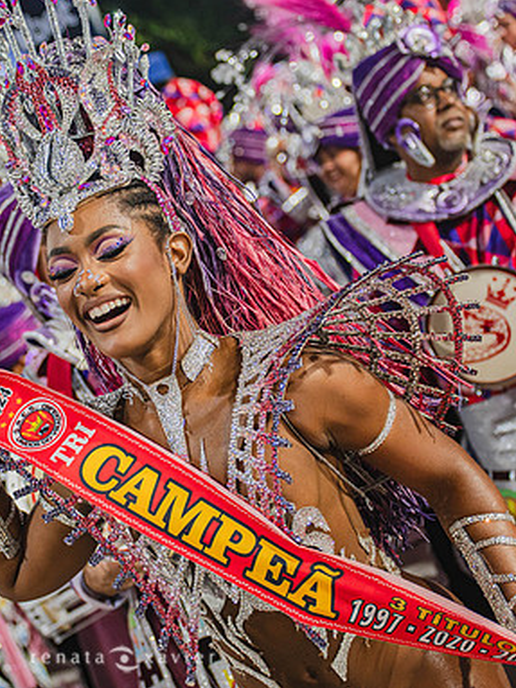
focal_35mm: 102
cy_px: 343
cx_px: 120
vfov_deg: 19.3
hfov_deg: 14.4
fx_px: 2028
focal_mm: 70
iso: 2500
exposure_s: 1/160
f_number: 4.5
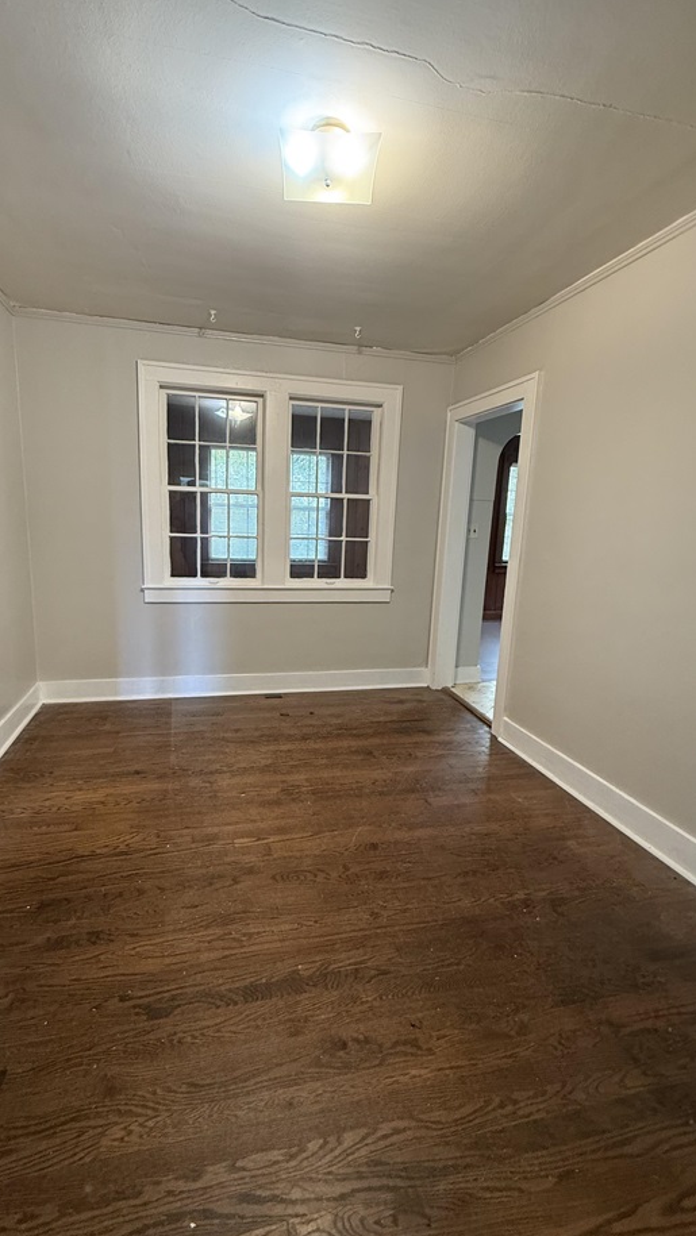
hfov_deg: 66.9
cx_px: 314
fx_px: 525
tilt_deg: -9.8
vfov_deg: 99.4
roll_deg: -1.2
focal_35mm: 16
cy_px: 619
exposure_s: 1/60
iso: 320
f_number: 2.2
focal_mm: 2.22
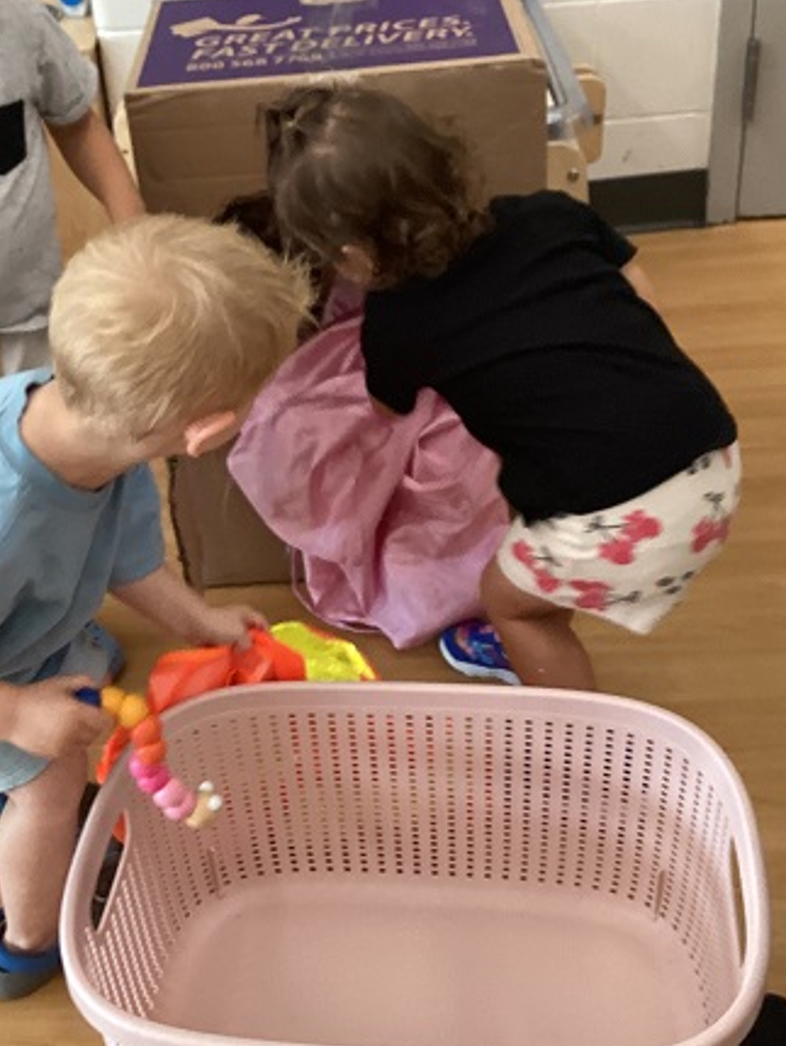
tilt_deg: -29.4
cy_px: 426
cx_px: 346
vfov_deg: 39.5
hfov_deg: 30.3
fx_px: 1452
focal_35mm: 48
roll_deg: +3.8
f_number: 2.4
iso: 250
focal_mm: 3.3
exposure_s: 1/60
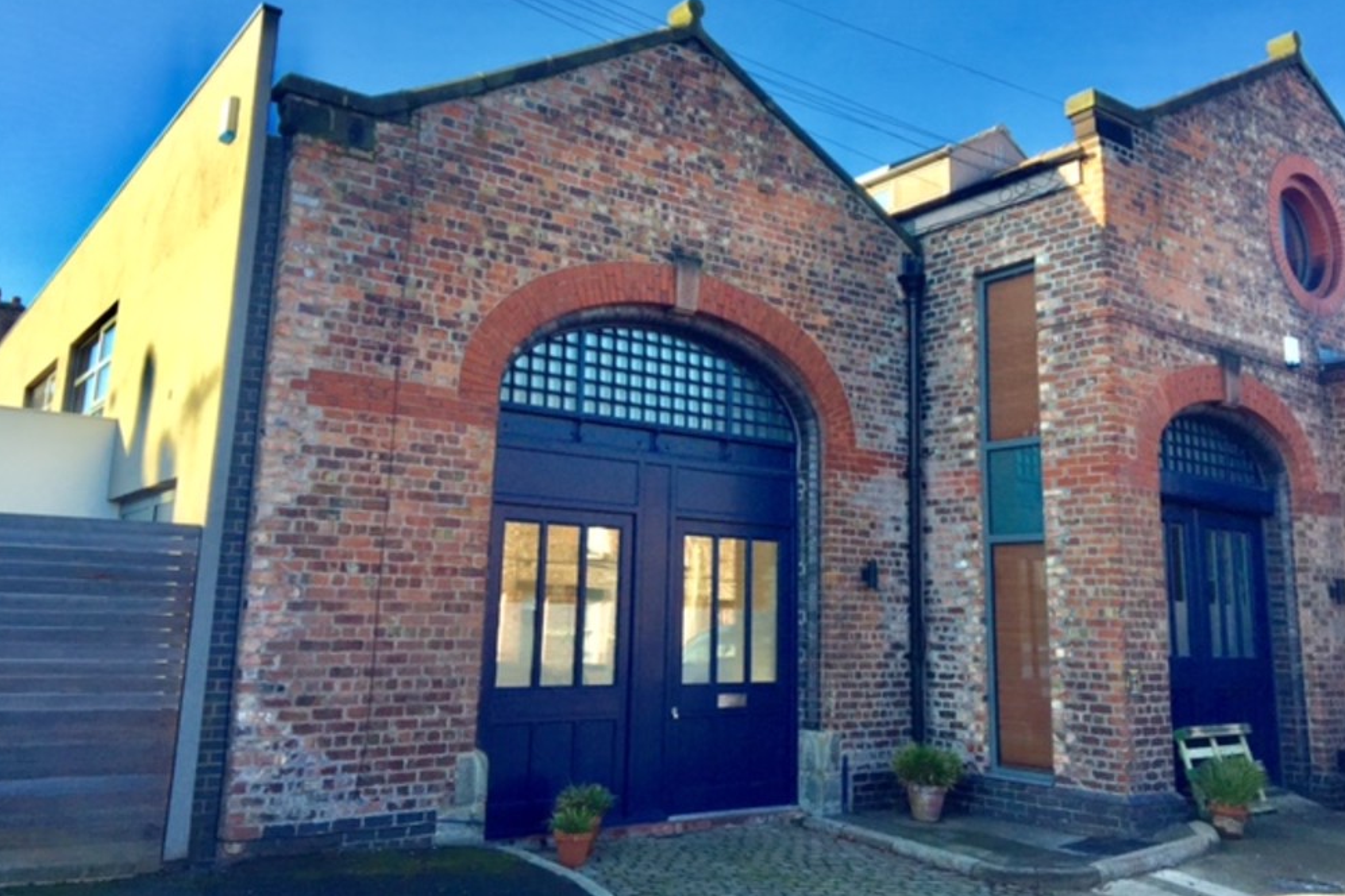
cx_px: 682
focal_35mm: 31
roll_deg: -0.8
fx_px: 1158
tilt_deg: +11.0
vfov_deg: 42.2
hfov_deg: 60.3
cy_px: 385
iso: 32
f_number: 2.2
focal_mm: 4.15
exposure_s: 1/534
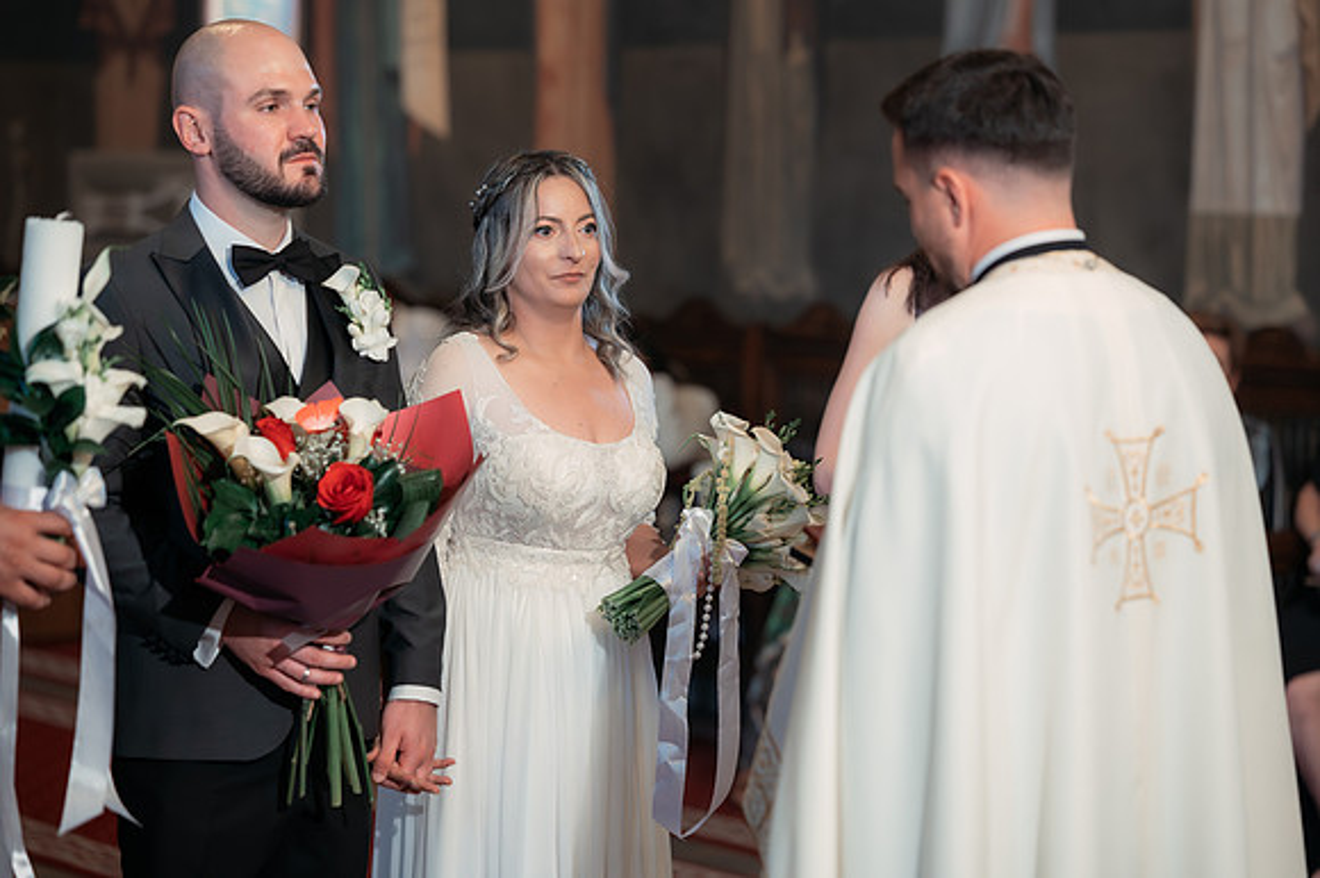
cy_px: 404
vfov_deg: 14.9
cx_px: 709
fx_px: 3361
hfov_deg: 22.2
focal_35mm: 92
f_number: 2.2
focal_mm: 85
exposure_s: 1/200
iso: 1600
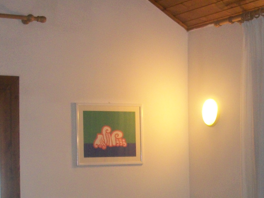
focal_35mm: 92
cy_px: 193
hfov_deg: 21.2
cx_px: 192
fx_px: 702
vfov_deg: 15.8
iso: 160
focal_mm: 5.7
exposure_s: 1/30
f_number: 2.9
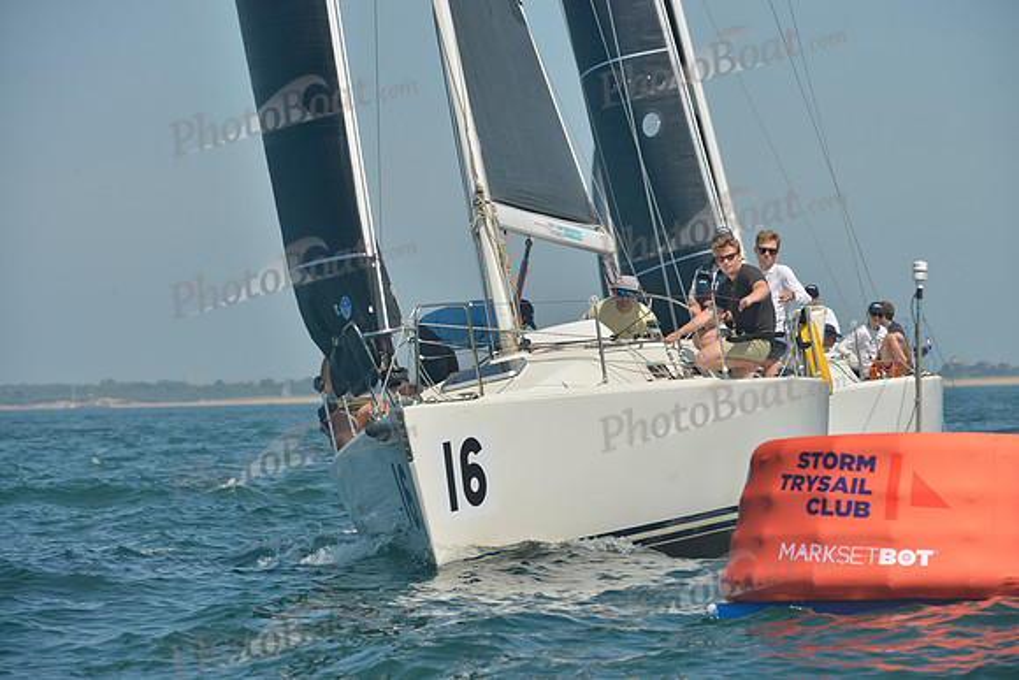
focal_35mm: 240
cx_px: 510
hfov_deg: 8.6
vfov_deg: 5.7
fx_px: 6795
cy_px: 340
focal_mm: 240
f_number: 9
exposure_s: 1/1000
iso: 280
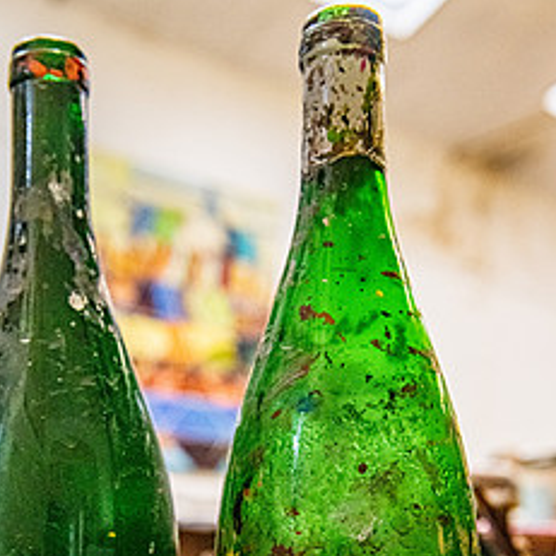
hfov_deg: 32.1
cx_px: 226
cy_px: 498
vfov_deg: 30.8
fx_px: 963
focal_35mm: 53
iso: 2500
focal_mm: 32
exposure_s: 1/200
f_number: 5
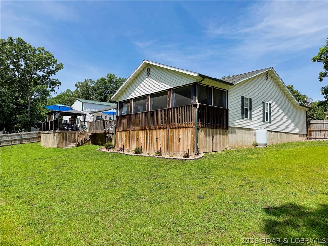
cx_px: 164
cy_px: 123
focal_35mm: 24
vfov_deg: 56.8
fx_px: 227
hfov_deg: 71.6
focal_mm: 6.76
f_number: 1.78
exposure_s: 1/2110
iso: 80
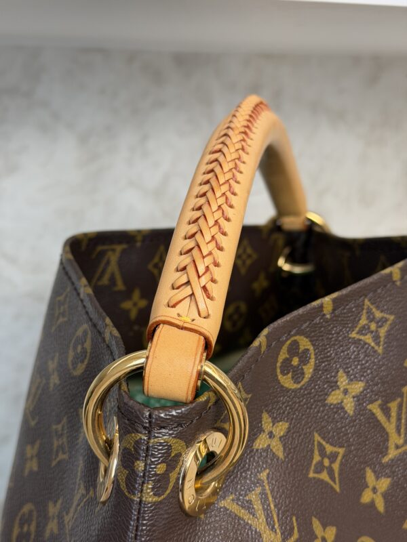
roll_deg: +1.2
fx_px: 752
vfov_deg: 39.7
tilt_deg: -11.8
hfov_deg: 30.3
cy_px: 271
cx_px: 204
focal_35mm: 48
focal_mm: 6.76
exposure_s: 1/60
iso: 64
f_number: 1.78
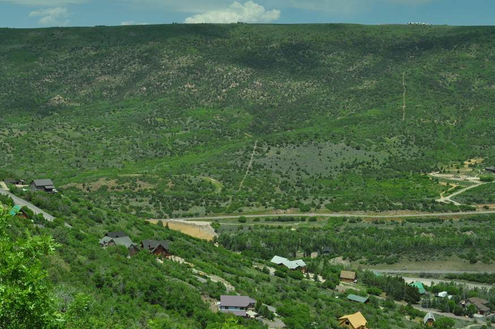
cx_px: 172
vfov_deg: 23.7
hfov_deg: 34.8
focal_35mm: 57
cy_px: 176
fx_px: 783
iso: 200
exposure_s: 1/500
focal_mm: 26
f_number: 11
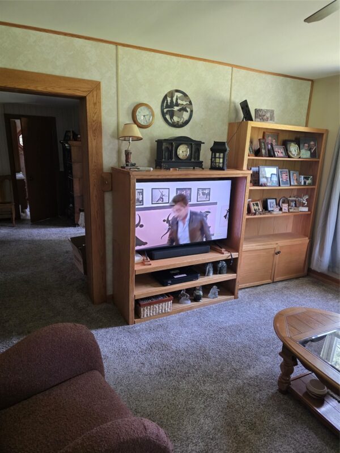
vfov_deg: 73.9
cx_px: 170
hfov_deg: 58.9
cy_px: 226
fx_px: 301
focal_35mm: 23
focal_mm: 6.3
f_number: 1.7
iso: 640
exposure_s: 1/120
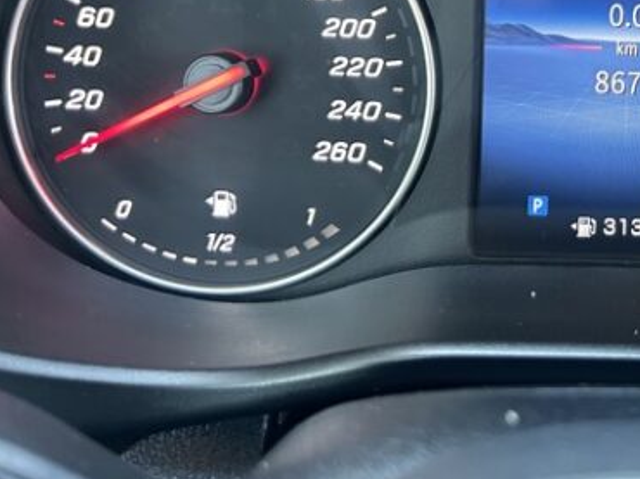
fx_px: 998
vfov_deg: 26.3
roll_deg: -0.4
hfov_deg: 32.8
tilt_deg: -28.9
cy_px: 64
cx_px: 633
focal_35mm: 54
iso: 250
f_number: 1.5
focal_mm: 5.7
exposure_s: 1/56
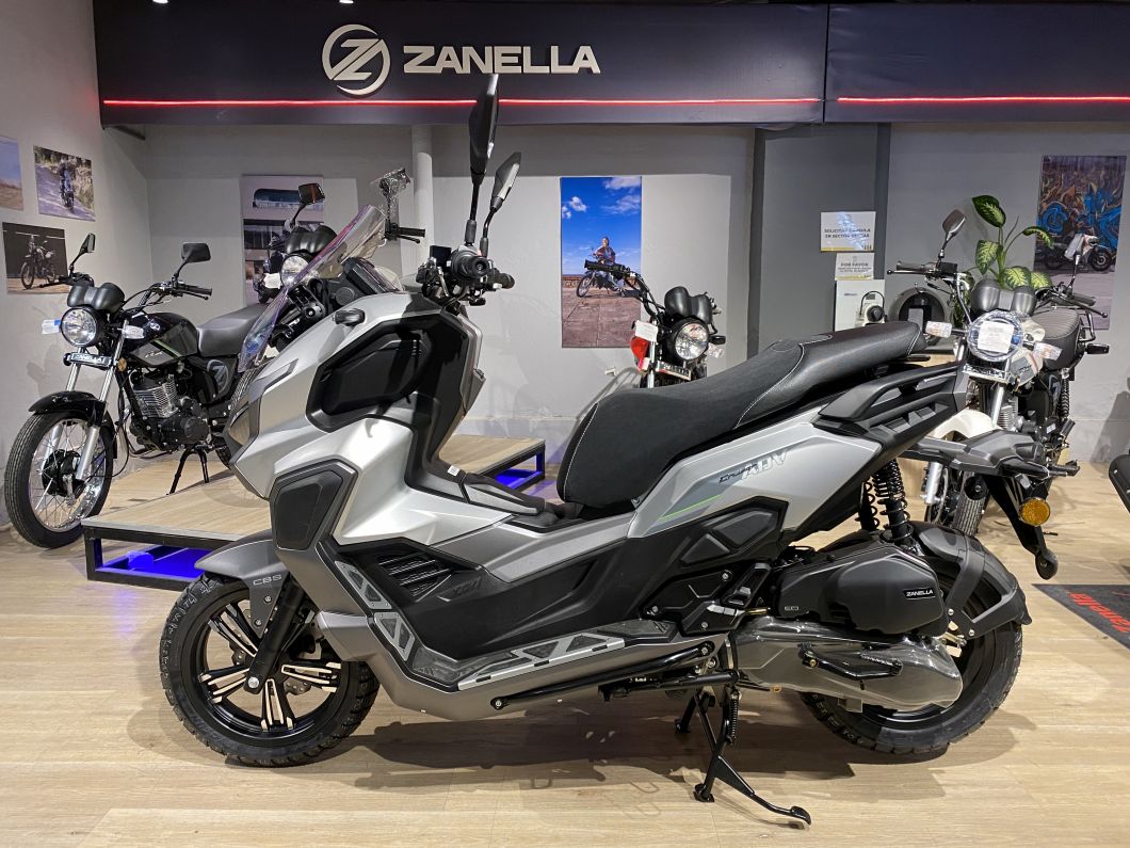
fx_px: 849
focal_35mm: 26
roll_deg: +0.5
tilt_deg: -8.4
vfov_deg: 53.1
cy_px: 424
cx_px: 565
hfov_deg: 67.3
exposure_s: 1/50
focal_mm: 4.25
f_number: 1.8
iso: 125
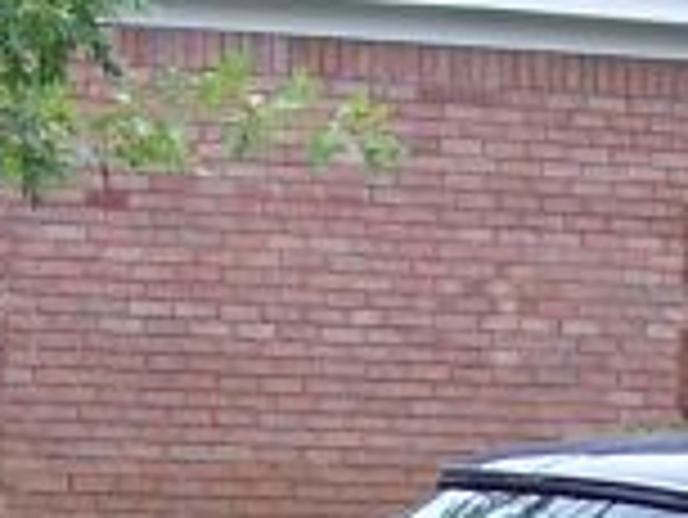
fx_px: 5510
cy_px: 950
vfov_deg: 5.3
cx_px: 580
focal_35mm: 277
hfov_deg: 7.1
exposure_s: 1/250
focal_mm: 8.6
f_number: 3.4
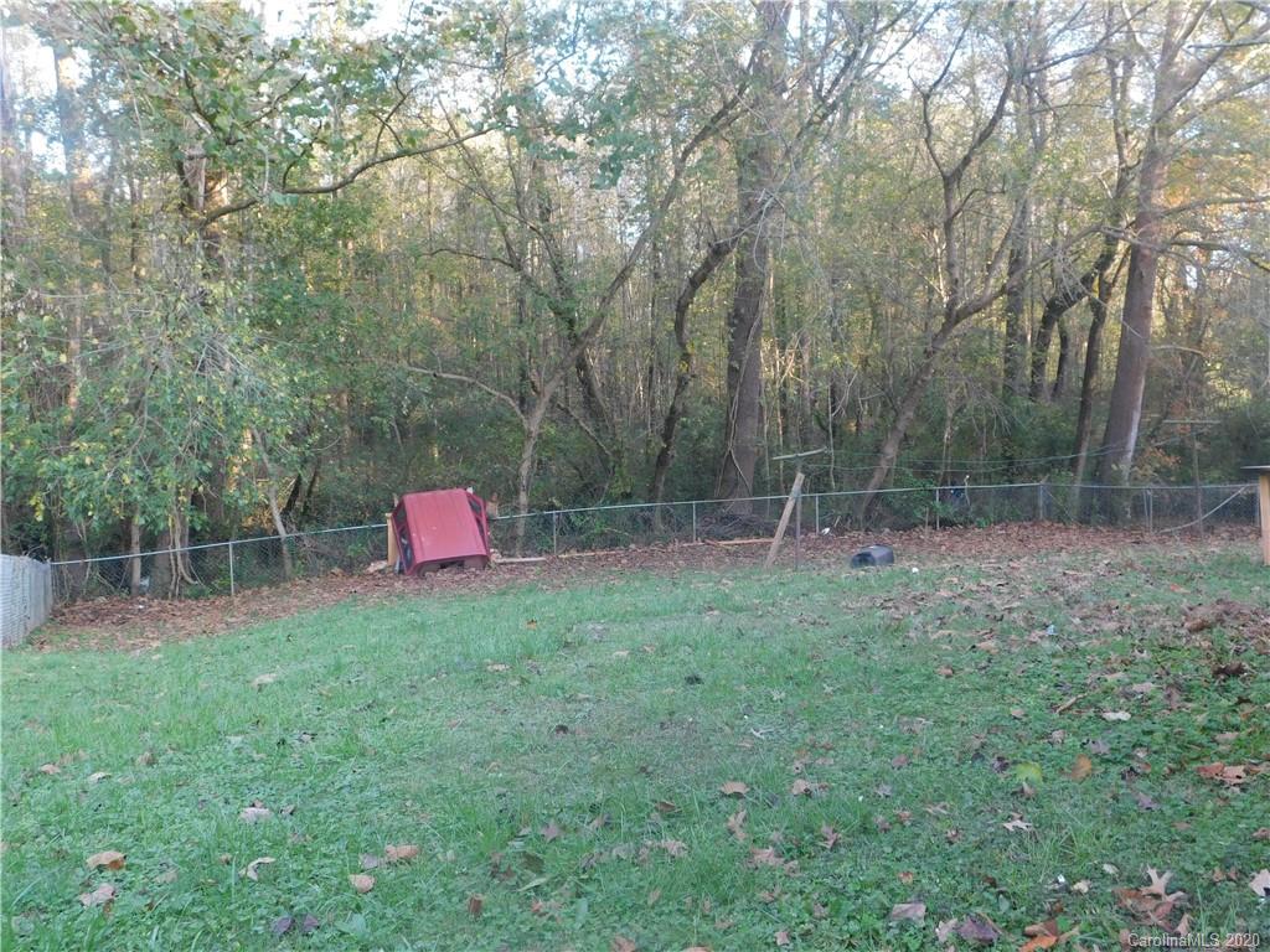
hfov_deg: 60.0
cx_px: 635
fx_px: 1101
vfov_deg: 46.8
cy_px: 476
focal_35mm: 30
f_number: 3.2
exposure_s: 1/40
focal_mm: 5.3
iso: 125
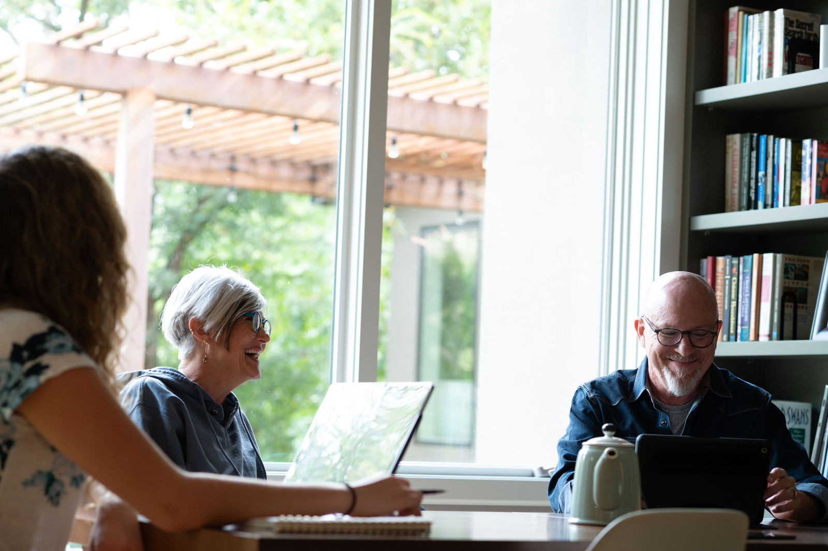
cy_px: 276
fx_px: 1953
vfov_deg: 16.0
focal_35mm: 85
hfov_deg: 23.9
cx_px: 414
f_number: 4
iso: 640
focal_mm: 85
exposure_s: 1/60
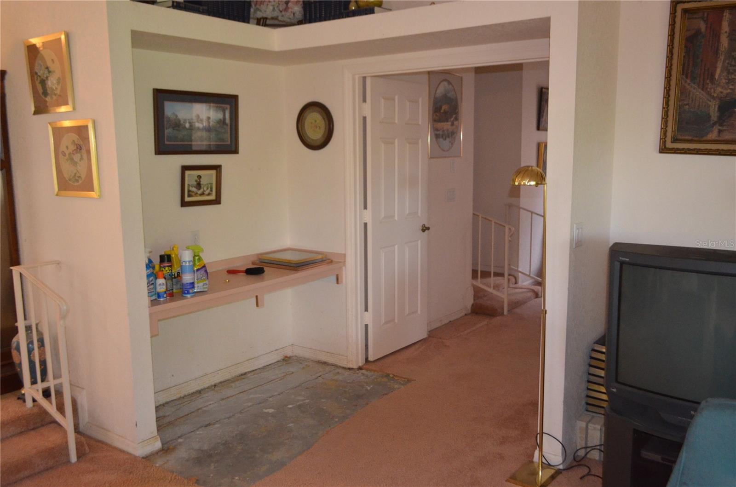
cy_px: 244
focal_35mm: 33
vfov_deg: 39.8
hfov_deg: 57.3
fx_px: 673
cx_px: 368
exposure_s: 1/60
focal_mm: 22
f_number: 3.8
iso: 3200
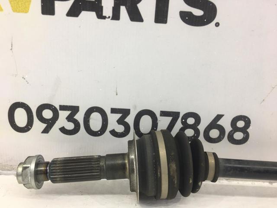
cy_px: 104
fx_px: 232
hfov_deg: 61.7
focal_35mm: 29
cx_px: 138
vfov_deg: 48.2
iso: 32
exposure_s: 1/50
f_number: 2.2
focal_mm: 4.15
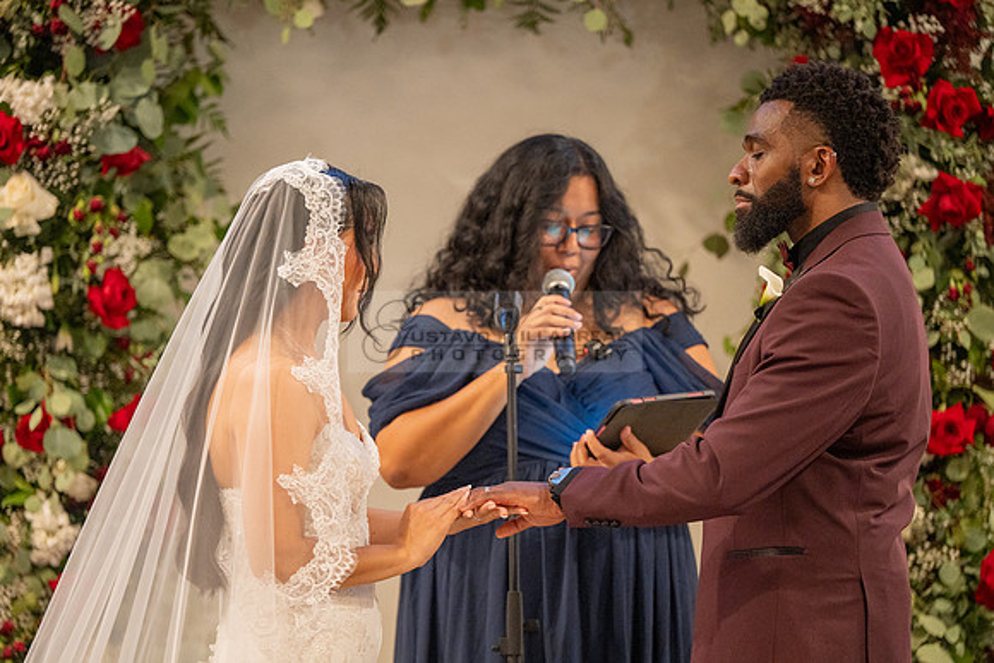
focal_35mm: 181
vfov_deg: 7.6
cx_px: 449
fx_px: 4996
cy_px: 363
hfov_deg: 11.4
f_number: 2.8
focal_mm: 165
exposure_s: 1/125
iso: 1600
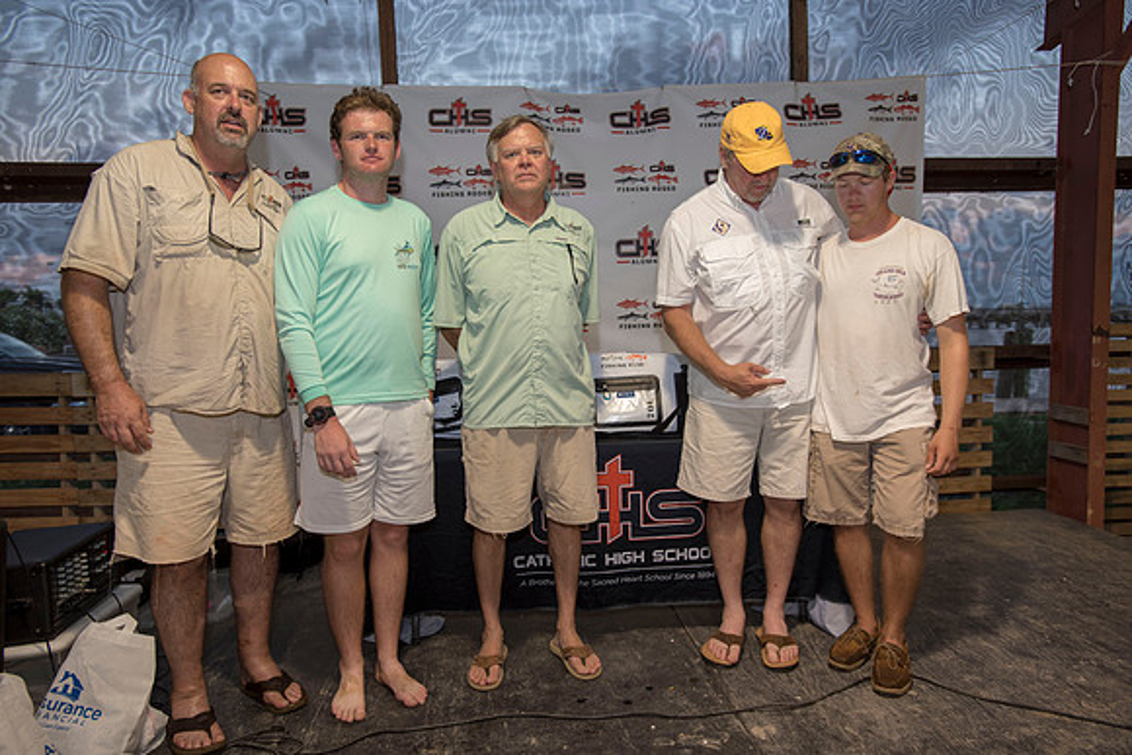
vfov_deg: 53.2
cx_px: 566
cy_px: 378
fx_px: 755
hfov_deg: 73.7
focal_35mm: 24
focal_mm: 24
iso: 500
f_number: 4
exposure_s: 1/80
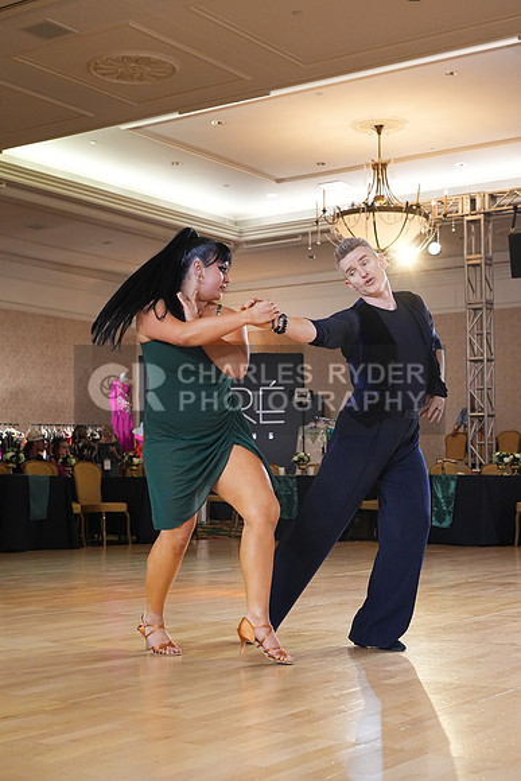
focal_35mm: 52
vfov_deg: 38.2
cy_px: 390
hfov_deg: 26.0
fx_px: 1128
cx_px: 260
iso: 5000
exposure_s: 1/200
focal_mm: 52
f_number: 6.3
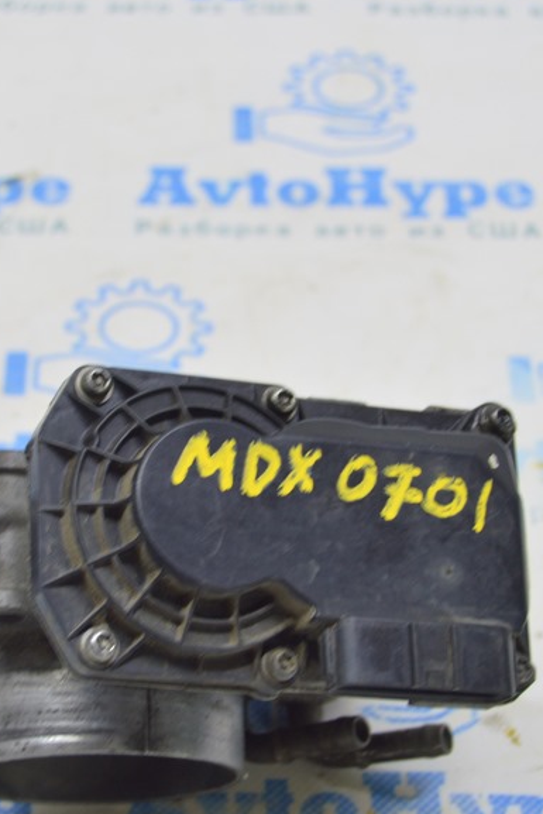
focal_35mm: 101
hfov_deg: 13.5
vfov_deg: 20.2
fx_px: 2284
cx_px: 182
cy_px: 470
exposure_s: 1/20
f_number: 5.6
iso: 400
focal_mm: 38
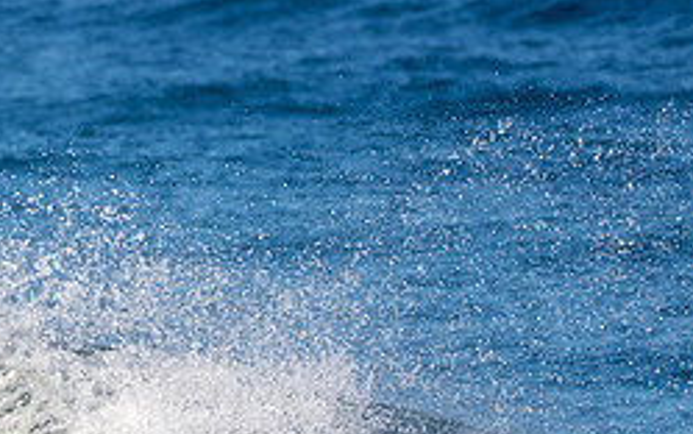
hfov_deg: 1.2
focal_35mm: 1779
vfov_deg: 0.7
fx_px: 33622
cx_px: -61
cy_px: 527
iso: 280
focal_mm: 500
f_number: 5.6
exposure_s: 1/1250
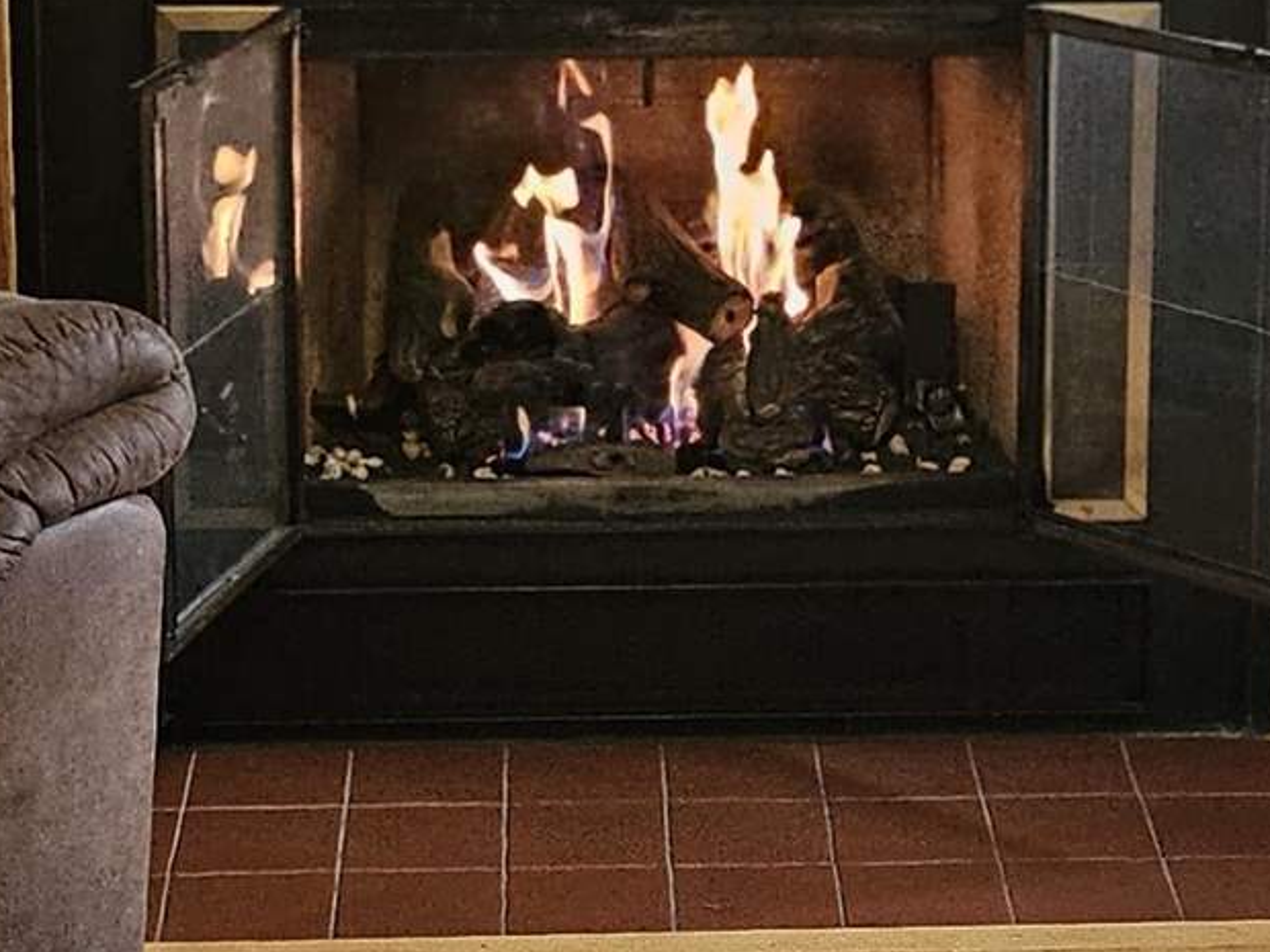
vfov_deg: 12.3
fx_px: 4366
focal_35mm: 119
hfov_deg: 16.5
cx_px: 727
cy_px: 55
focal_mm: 5
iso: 640
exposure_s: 1/120
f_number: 1.8
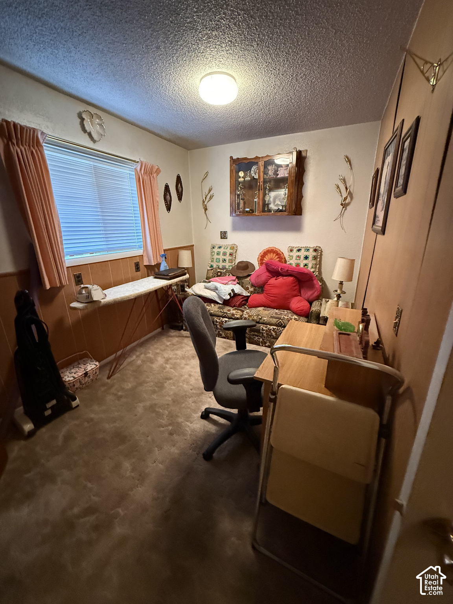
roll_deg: +1.2
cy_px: 302
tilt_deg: -16.6
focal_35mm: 14
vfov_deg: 102.1
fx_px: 244
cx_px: 226
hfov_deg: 85.7
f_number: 2.2
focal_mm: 2.22
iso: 1250
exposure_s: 1/40
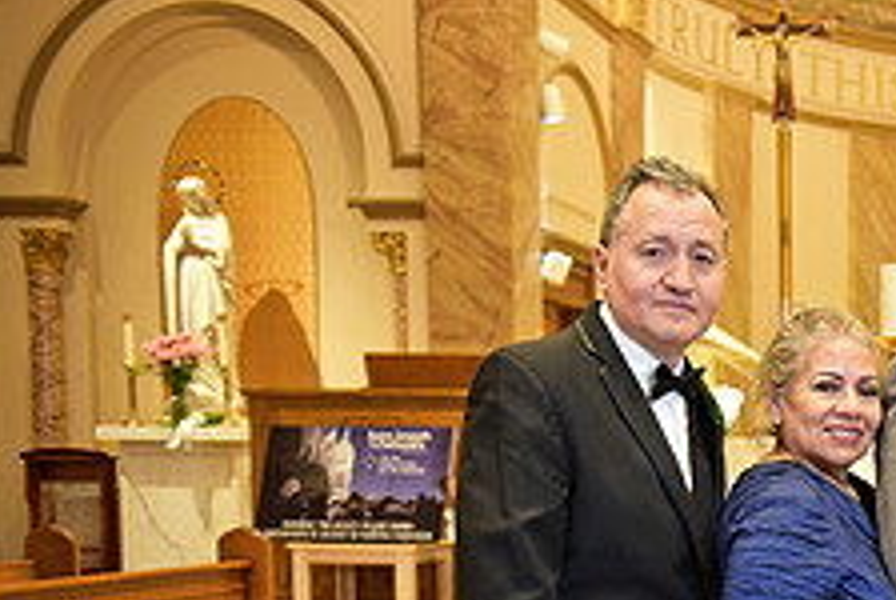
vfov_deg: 17.7
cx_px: 1124
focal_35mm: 75
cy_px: 638
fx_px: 1869
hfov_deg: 24.1
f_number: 2.8
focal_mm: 29
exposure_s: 1/160
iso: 2000
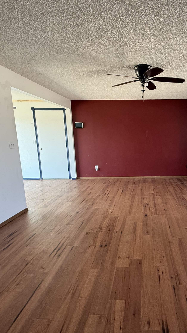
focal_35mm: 21
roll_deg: +0.6
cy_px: 170
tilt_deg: -10.3
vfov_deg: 83.8
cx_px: 148
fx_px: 185
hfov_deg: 50.6
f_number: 2.2
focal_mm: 2.22
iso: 320
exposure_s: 1/99
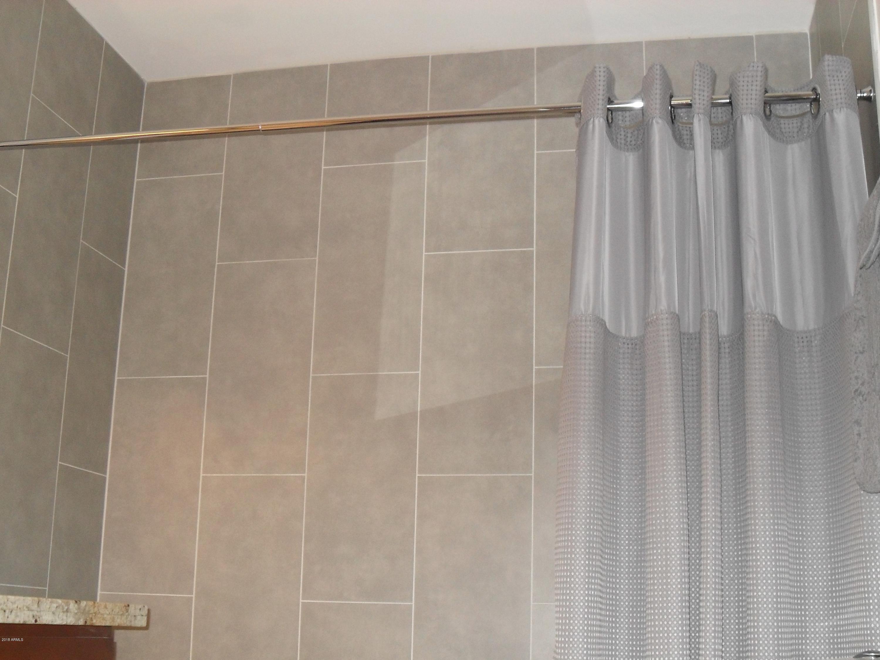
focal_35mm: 35
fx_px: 890
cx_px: 440
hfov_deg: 52.6
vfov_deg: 40.7
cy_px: 330
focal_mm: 6.2
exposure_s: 1/45
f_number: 2.8
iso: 200
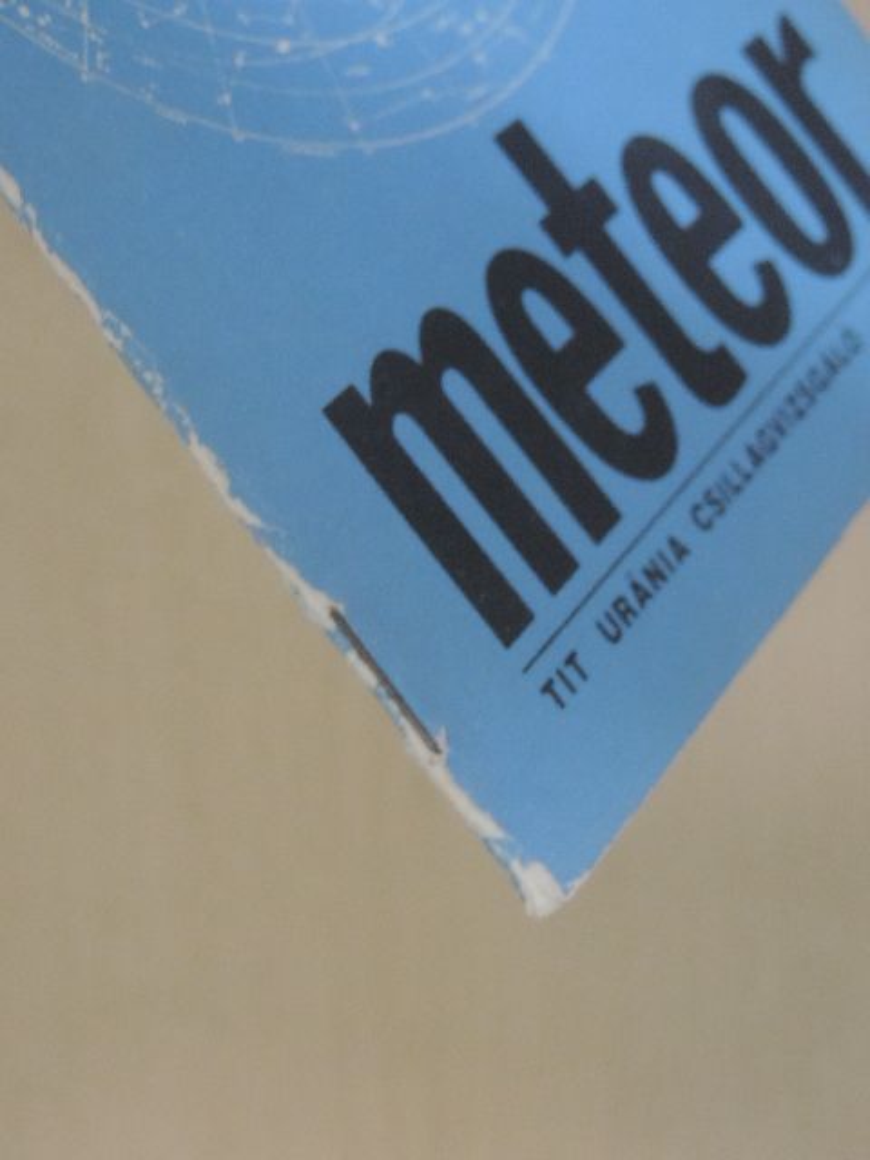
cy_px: 580
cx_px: 435
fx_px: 2513
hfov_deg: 19.6
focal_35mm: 75
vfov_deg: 26.0
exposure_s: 1/50
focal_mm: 13.3
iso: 1000
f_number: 3.9
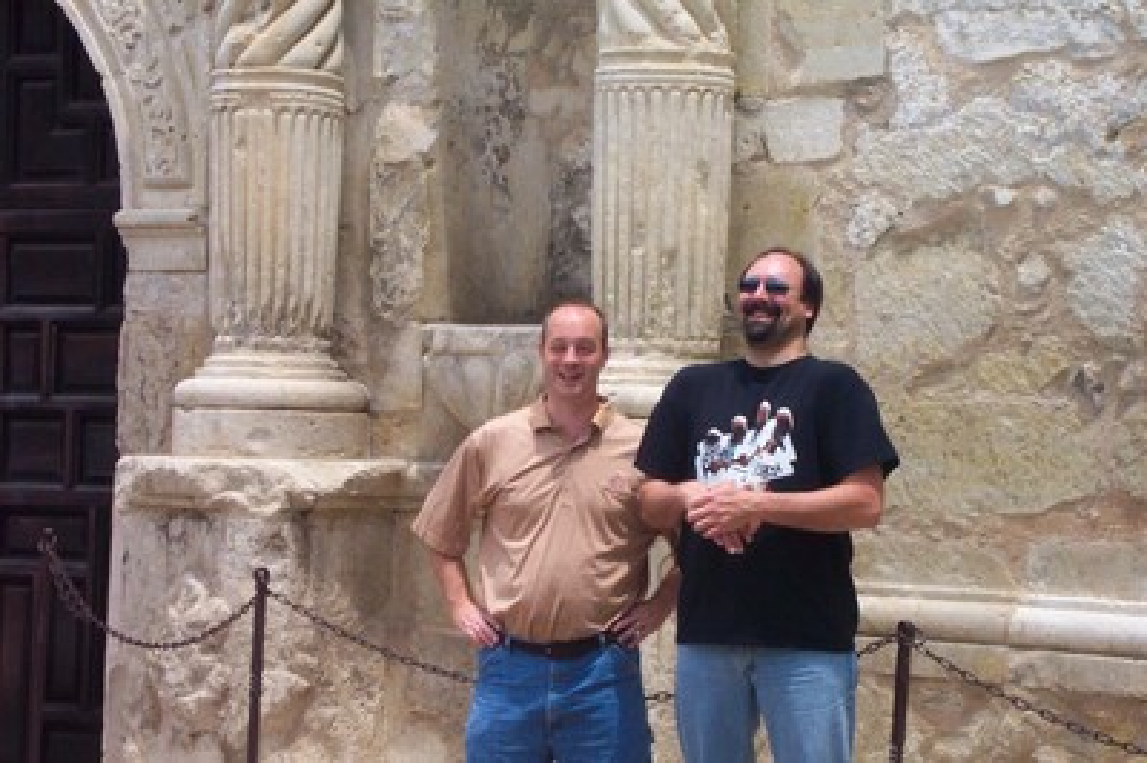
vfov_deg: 13.0
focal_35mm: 105
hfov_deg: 19.5
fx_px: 3343
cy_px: 382
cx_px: 574
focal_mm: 21.2
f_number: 13
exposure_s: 1/90
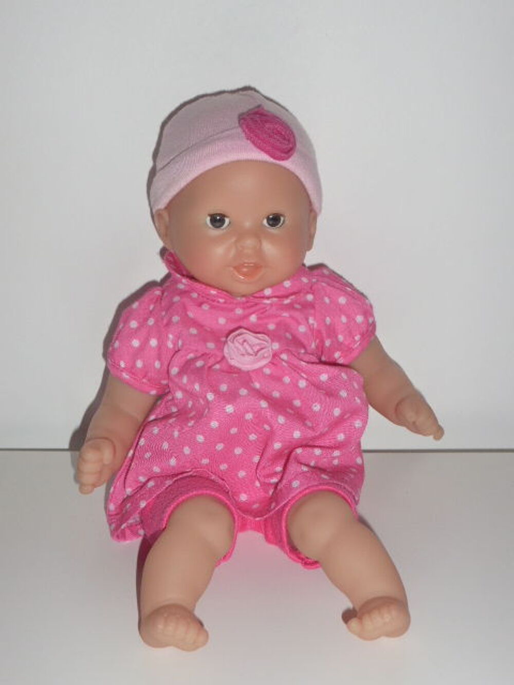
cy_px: 342
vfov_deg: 41.2
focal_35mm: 46
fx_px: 911
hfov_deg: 31.5
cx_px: 257
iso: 160
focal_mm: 7.9
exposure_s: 1/60
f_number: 4.1
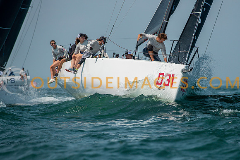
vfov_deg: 5.6
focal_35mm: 247
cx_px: 144
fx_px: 1650
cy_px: 92
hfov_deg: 8.3
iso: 250
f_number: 5
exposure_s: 1/2500
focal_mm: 200
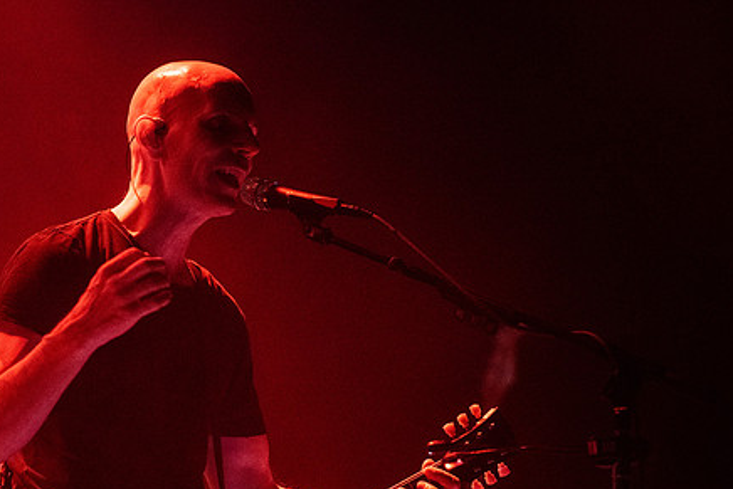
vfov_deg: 6.2
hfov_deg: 9.3
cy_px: 265
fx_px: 4501
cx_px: 205
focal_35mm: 221
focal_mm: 145
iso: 3200
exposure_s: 1/100
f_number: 3.2
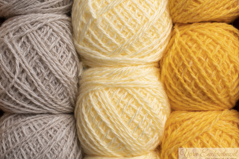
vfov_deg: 25.1
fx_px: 358
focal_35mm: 54
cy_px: 81
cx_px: 118
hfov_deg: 36.9
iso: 100
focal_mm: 35
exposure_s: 1/100
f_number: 11
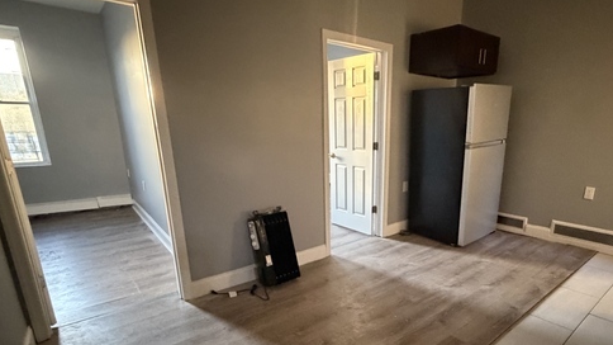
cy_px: 218
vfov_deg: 52.9
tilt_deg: -15.6
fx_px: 341
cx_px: 364
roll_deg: -0.1
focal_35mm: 21
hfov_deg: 83.0
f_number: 2.2
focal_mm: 2.22
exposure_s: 1/49
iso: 1250
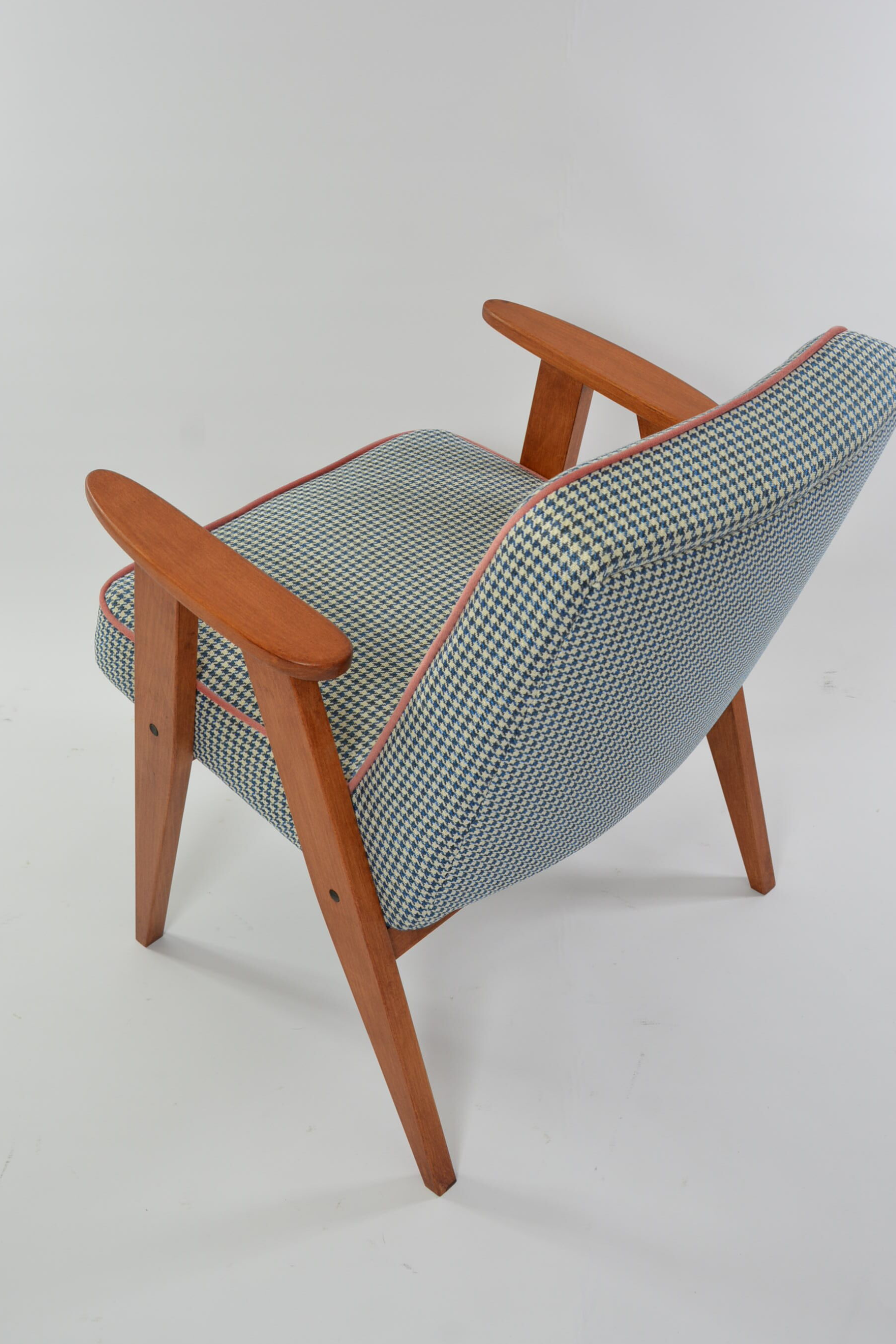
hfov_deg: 33.4
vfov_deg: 48.4
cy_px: 608
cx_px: 478
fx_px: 1493
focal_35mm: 40
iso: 400
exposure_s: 1/60
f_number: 8
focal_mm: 24
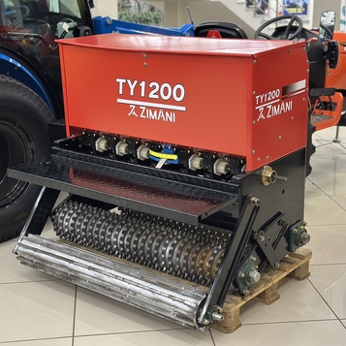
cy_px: 173
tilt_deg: -15.8
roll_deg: +0.6
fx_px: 645
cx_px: 170
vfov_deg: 30.0
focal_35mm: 57
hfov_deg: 30.0
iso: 200
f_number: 1.78
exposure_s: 1/50
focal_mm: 6.86
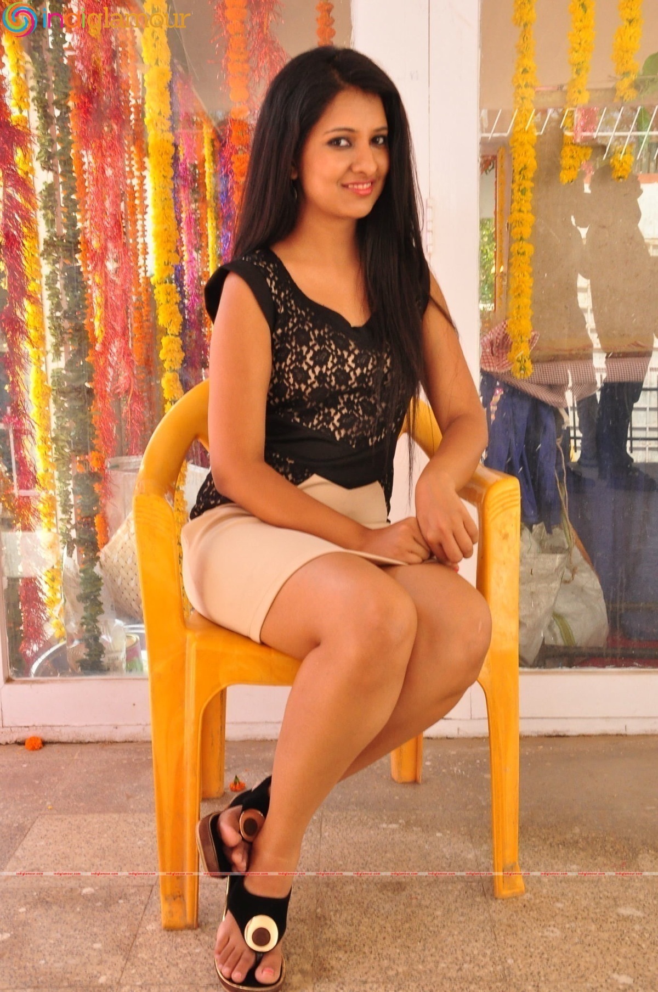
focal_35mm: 39
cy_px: 496
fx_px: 1072
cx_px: 329
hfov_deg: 34.1
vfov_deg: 49.6
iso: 1250
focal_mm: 26
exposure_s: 1/125
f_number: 10
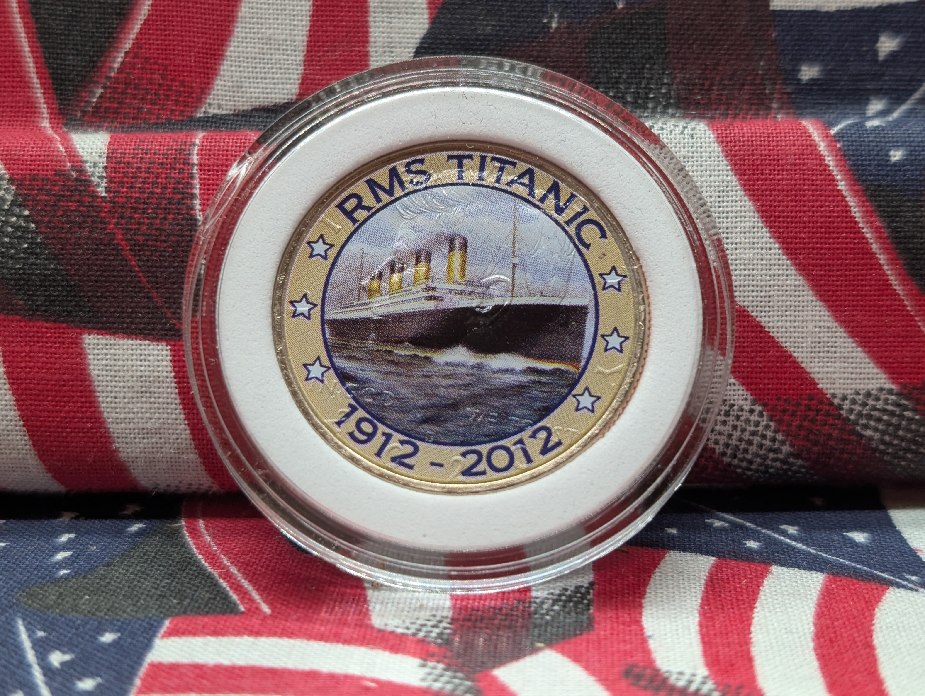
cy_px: 348
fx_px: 1311
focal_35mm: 49
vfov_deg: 29.7
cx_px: 462
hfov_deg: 38.9
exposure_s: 1/87.2
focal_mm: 6.9
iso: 63
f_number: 1.68
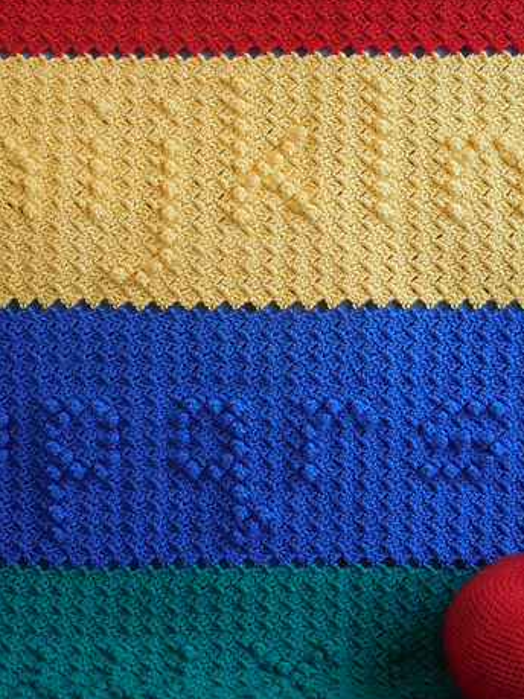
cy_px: 297
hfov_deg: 21.9
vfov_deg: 28.9
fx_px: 1353
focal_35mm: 67
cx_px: 291
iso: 800
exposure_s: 1/20
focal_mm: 8.7
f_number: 4
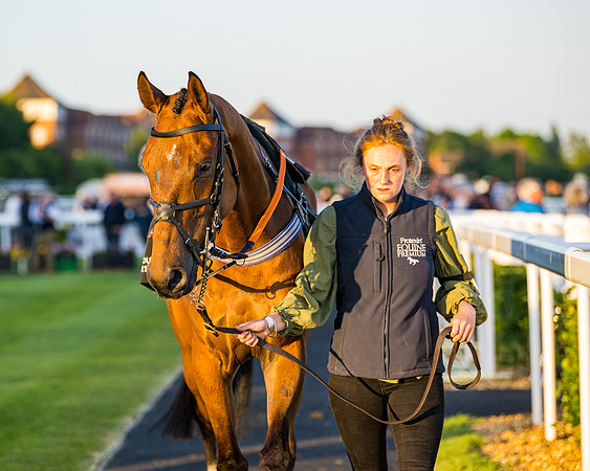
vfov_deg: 10.1
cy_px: 235
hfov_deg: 12.6
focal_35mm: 153
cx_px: 235
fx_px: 2669
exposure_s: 1/640
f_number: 4
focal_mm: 135
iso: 400
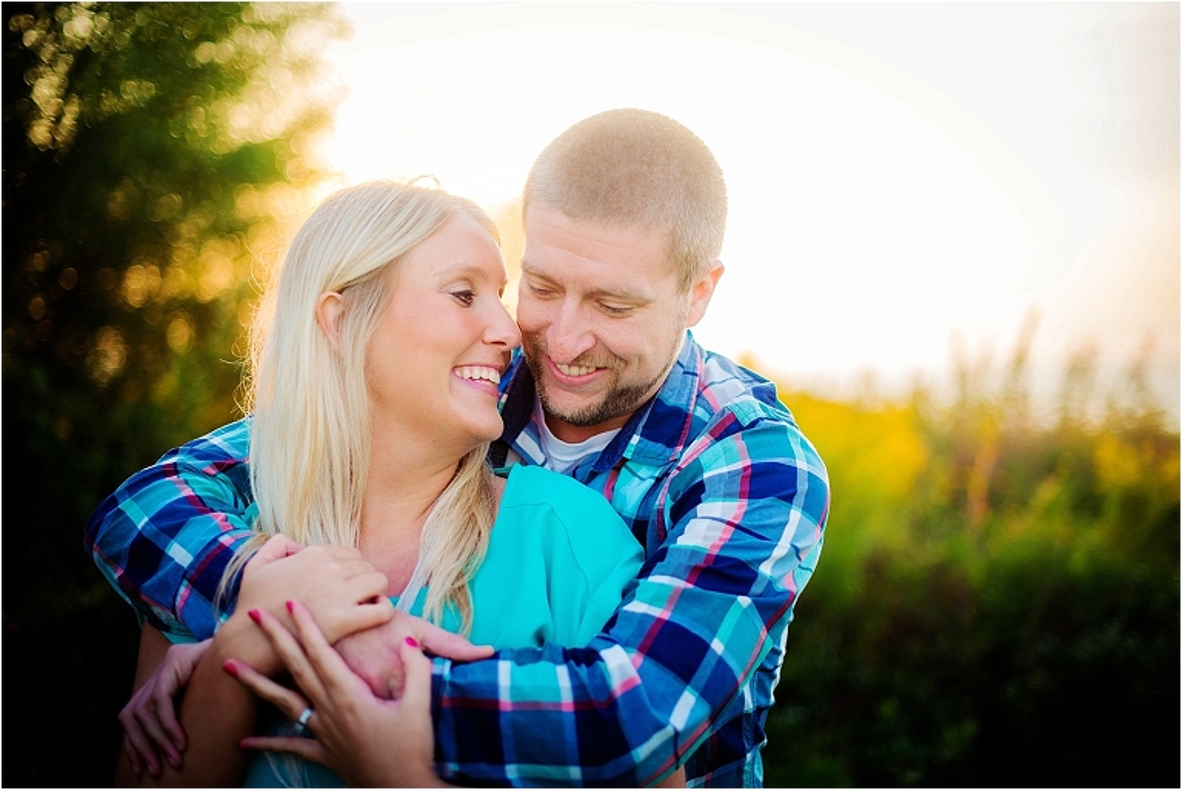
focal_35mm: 50
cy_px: 395
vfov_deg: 27.0
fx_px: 1643
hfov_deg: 39.6
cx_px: 591
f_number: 1.6
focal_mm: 50
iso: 200
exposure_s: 1/800
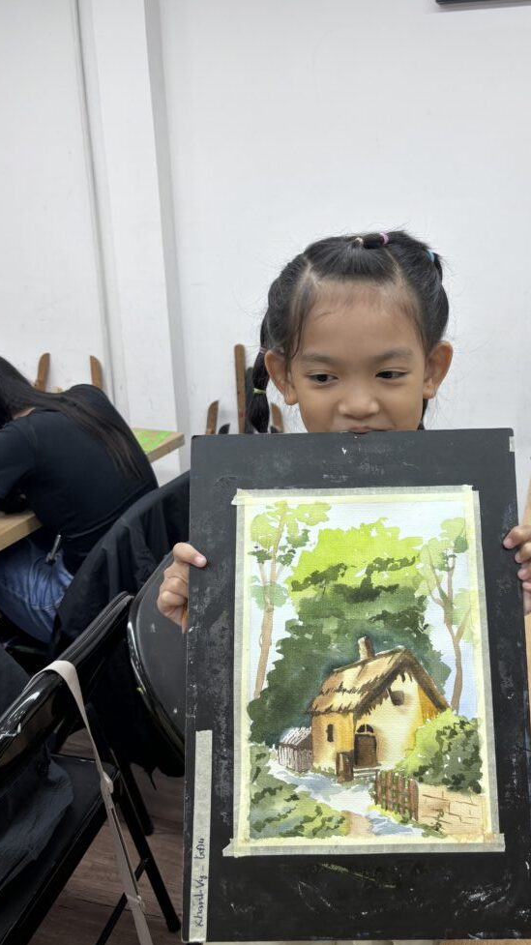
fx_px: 726
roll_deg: -1.6
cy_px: 467
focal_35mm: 29
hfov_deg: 39.8
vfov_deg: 66.1
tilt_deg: -19.1
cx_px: 337
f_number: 1.6
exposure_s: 1/100
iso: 40
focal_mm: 5.96
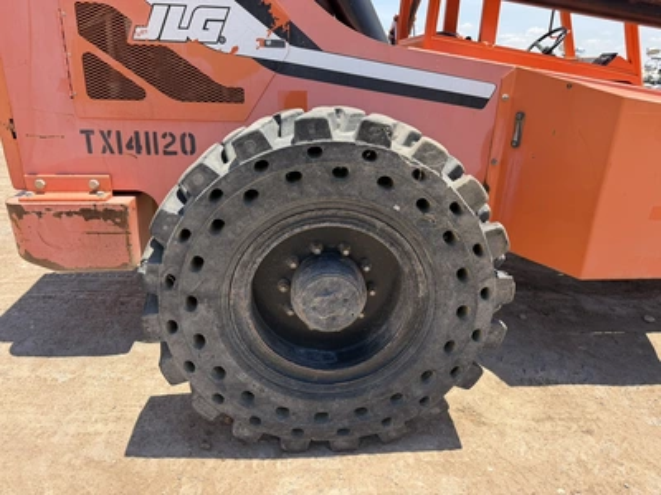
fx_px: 458
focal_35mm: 24
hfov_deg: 71.6
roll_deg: -2.9
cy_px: 248
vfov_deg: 56.8
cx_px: 330
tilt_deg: -19.0
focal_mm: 6.76
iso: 100
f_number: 1.78
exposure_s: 1/2445
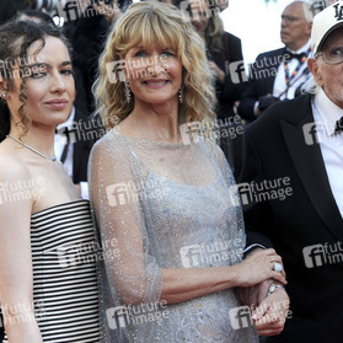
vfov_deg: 13.8
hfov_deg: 13.8
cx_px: 227
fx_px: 1413
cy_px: 161
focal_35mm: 126
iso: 640
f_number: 8
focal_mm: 92
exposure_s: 1/250
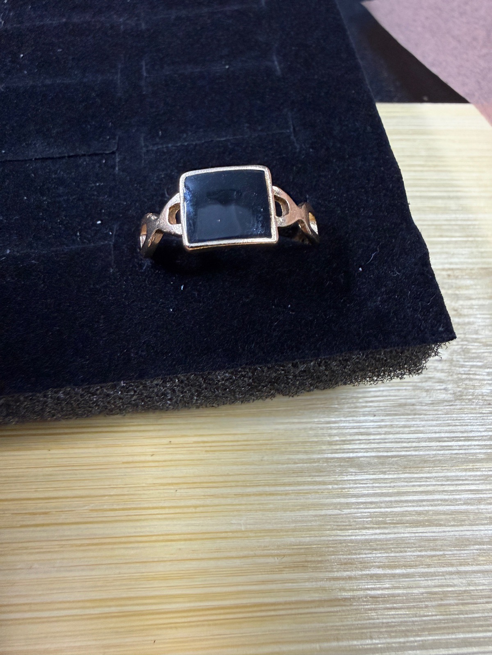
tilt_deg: -63.7
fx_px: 455
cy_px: 328
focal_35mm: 24
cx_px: 246
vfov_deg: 71.6
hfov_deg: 56.8
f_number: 2.2
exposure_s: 1/72
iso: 250
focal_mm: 2.22
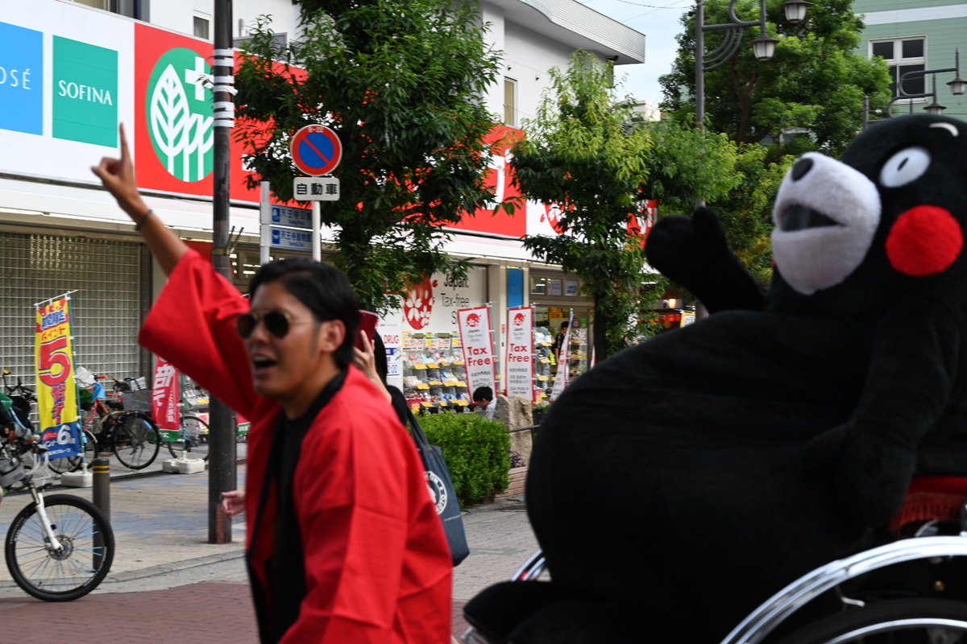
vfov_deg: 24.6
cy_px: 322
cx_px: 484
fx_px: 1477
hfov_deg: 36.2
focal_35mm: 55
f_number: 5.6
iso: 100
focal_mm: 55
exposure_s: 1/125
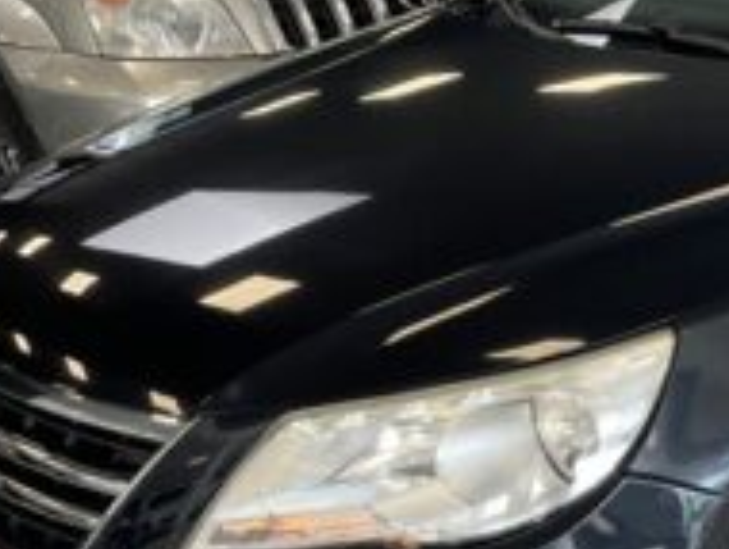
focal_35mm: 82
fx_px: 1729
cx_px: 852
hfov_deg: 22.2
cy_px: 338
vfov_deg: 18.0
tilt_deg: -17.4
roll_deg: +2.9
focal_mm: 4.2
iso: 64
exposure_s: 1/121
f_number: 1.6
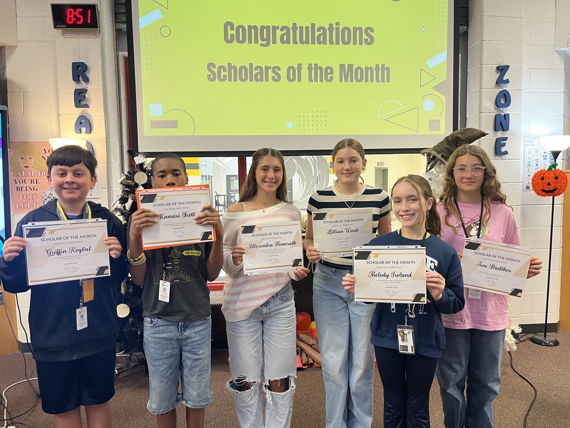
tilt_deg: -4.2
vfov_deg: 53.1
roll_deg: +0.5
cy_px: 214
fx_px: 428
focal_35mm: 26
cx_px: 285
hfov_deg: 67.3
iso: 160
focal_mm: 5.1
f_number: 1.6
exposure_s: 1/60
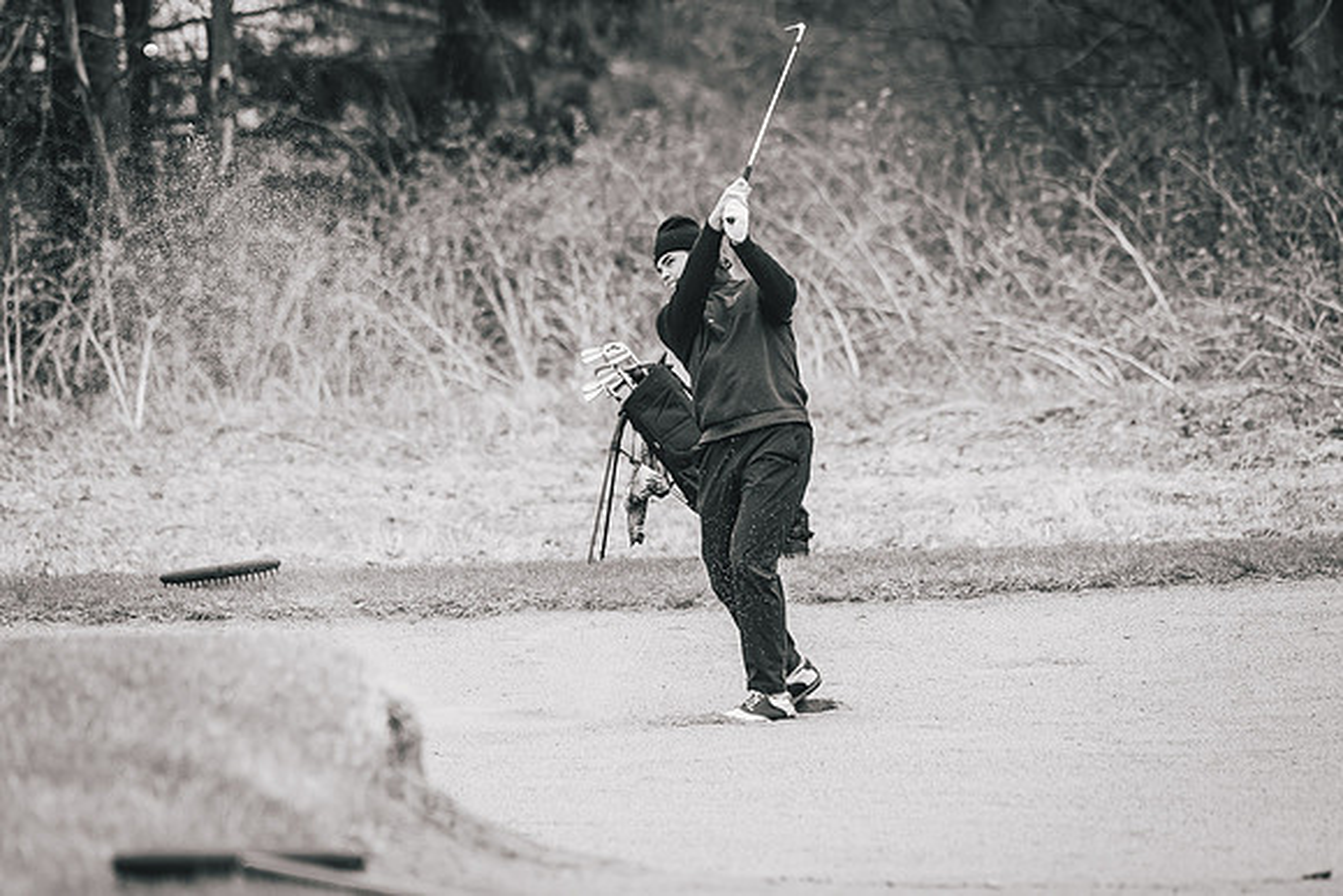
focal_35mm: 233
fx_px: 8711
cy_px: 442
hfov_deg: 8.8
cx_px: 696
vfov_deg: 5.9
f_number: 2.8
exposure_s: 1/3200
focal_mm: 150
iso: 640
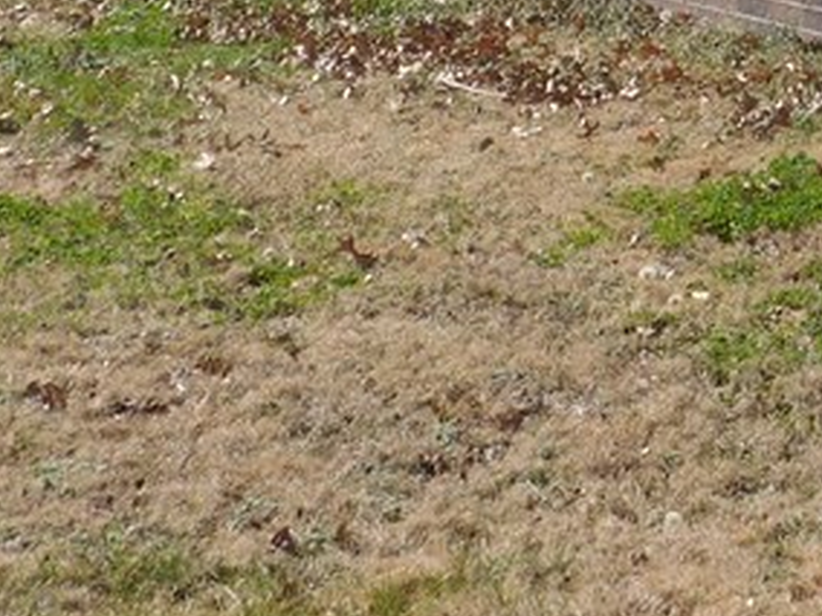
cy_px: -428
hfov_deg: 17.5
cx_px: 955
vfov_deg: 12.7
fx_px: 2565
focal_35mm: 108
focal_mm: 5.3
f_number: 6.4
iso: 125
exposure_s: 1/400
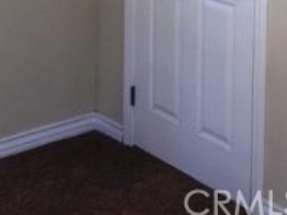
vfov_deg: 13.1
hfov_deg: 18.6
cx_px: 131
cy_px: -123
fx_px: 878
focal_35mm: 106
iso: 100
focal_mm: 4.12
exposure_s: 1/120
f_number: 2.4
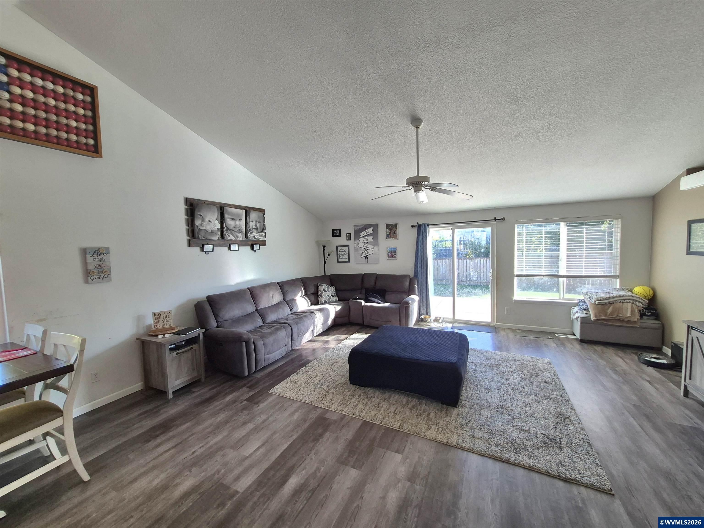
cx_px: 352
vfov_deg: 89.9
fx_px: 264
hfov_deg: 106.2
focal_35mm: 13
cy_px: 264
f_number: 2.2
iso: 64
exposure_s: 1/60.2
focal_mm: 1.74
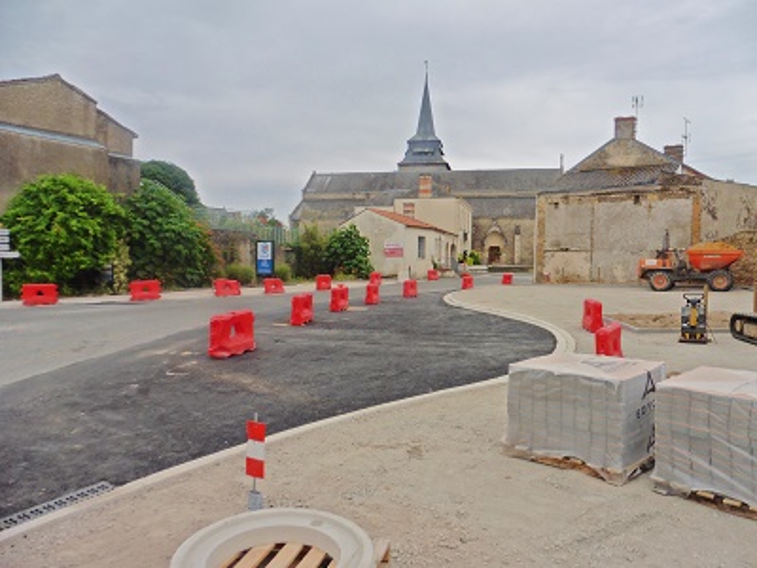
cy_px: 284
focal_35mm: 24
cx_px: 378
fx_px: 525
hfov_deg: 71.6
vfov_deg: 56.8
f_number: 4
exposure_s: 1/640
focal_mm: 4.3
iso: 100
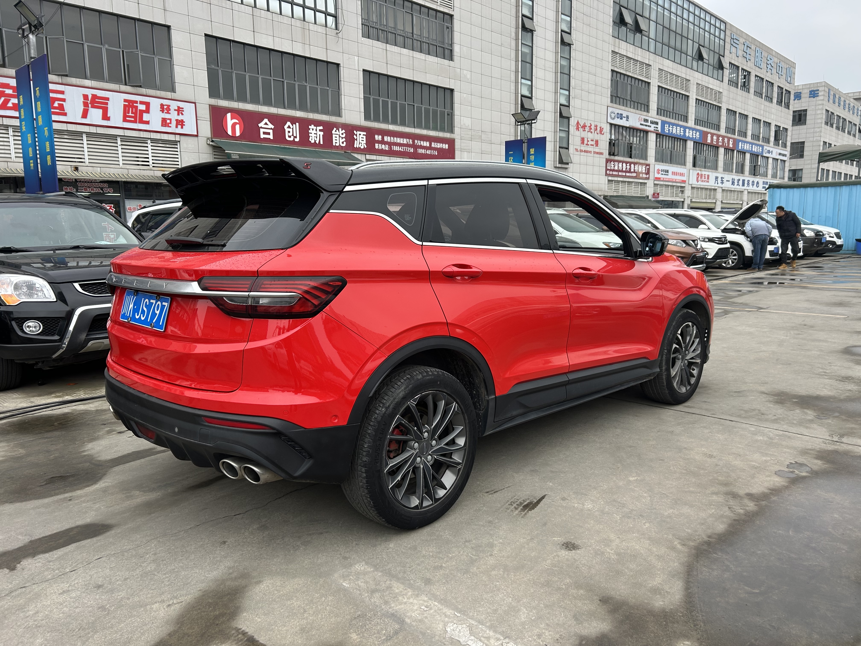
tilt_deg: -8.9
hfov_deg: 67.3
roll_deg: +1.1
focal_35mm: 26
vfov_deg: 53.1
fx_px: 647
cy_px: 323
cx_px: 430
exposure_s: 1/431
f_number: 1.5
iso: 50
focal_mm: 5.7
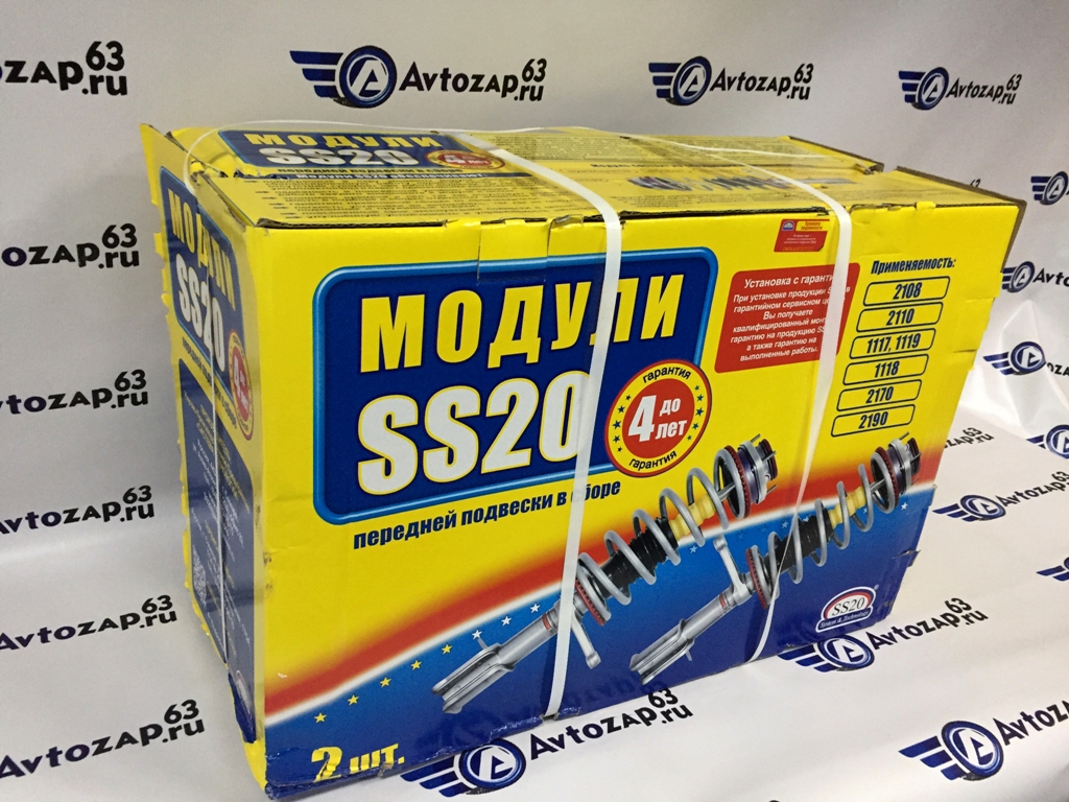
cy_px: 401
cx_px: 534
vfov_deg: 48.2
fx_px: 896
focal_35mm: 29
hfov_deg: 61.7
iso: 250
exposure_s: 1/33
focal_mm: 4.15
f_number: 2.2
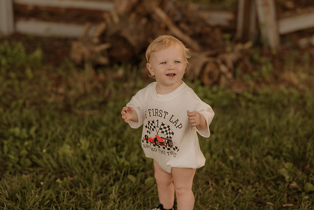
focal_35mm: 85
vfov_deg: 16.1
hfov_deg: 23.9
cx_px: 157
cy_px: 105
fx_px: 742
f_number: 2
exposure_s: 1/1250
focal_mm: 85
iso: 250
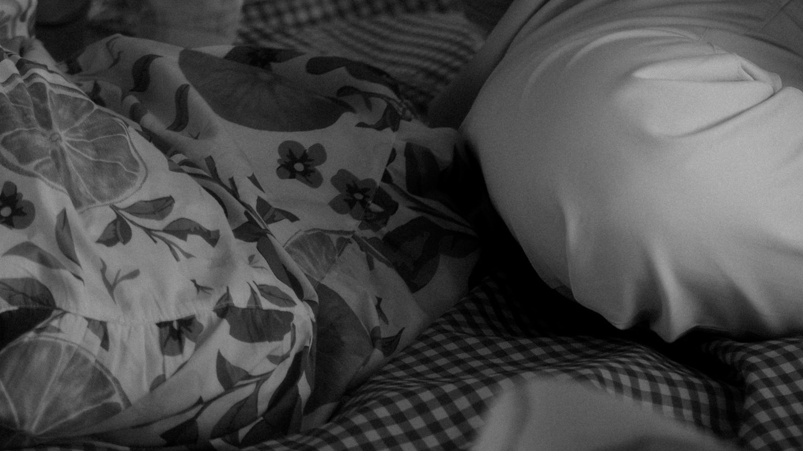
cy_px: -474
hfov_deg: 18.6
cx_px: 245
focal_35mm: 115
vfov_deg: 9.7
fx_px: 2448
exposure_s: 1/800
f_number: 2
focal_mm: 30
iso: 100
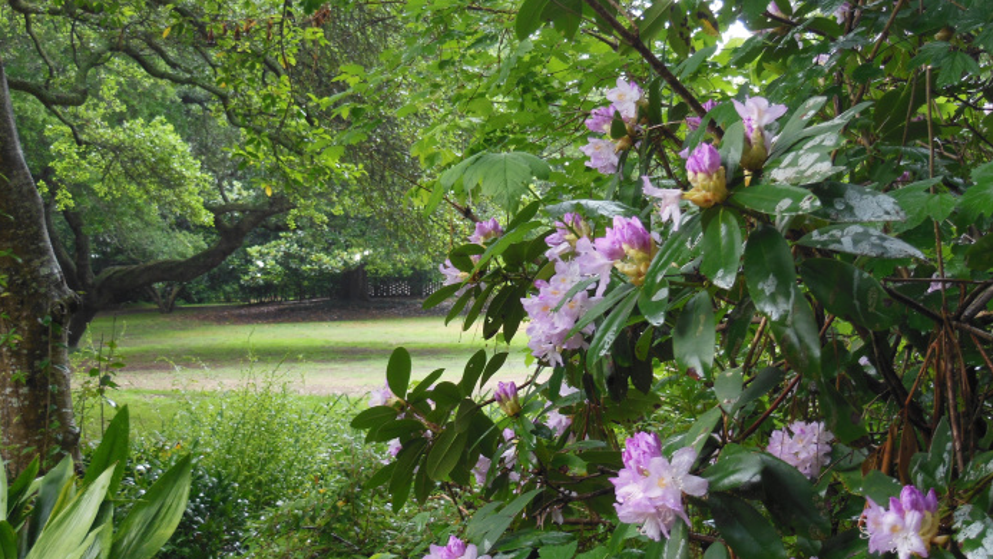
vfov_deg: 15.7
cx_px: 494
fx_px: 2028
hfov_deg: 27.5
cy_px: 267
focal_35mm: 77
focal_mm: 12.4
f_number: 5.2
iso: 200
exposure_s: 1/30
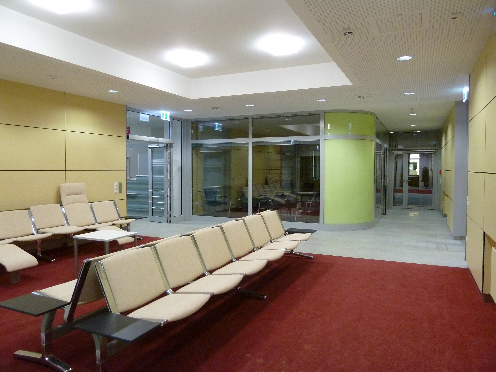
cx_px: 248
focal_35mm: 25
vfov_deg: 54.9
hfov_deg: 69.4
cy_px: 186
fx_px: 358
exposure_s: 1/20
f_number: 3.3
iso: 400
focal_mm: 4.1
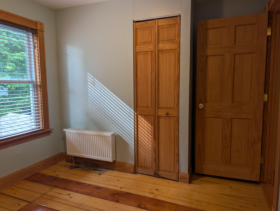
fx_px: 194
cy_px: 106
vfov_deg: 56.9
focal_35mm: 24
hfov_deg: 71.5
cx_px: 140
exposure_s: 1/24
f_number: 1.68
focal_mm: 6.9
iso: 23
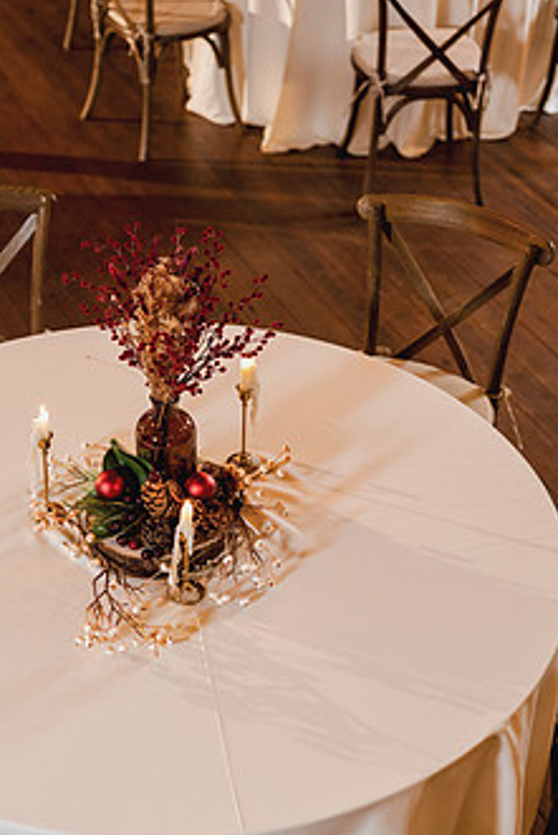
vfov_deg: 29.6
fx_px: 1579
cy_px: 494
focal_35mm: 68
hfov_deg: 20.0
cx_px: 222
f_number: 2.8
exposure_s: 1/50
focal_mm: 50
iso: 400
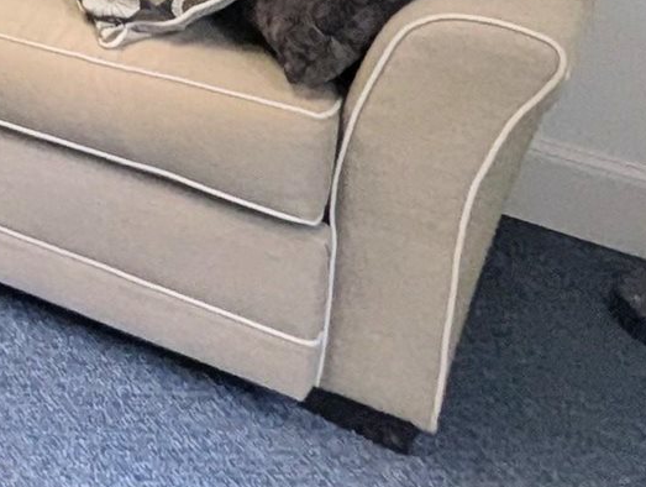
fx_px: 1421
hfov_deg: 17.3
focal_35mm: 76
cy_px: -454
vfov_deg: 15.8
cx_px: -692
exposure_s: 1/120
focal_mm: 1.95
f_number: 2.2
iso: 55
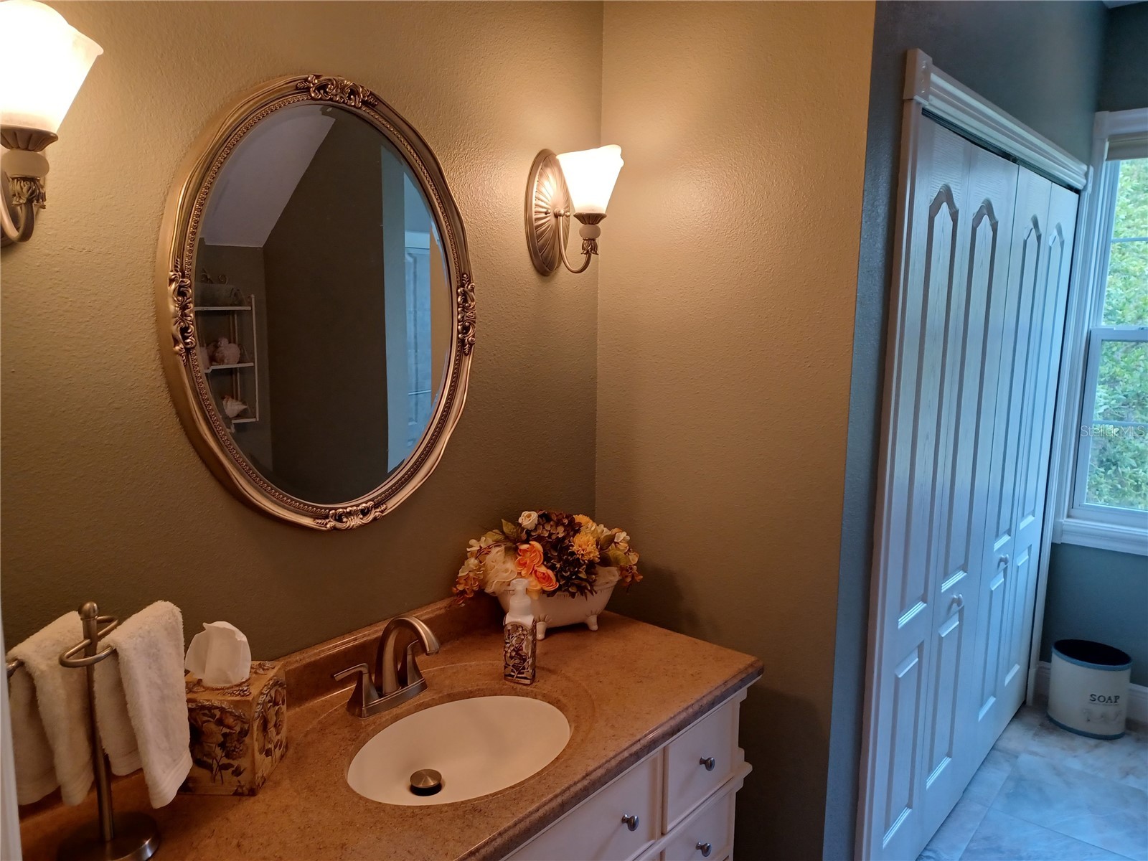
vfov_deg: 54.9
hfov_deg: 69.4
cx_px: 574
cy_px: 430
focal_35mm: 25
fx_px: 829
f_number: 1.8
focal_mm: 4.6
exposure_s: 1/60
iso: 400
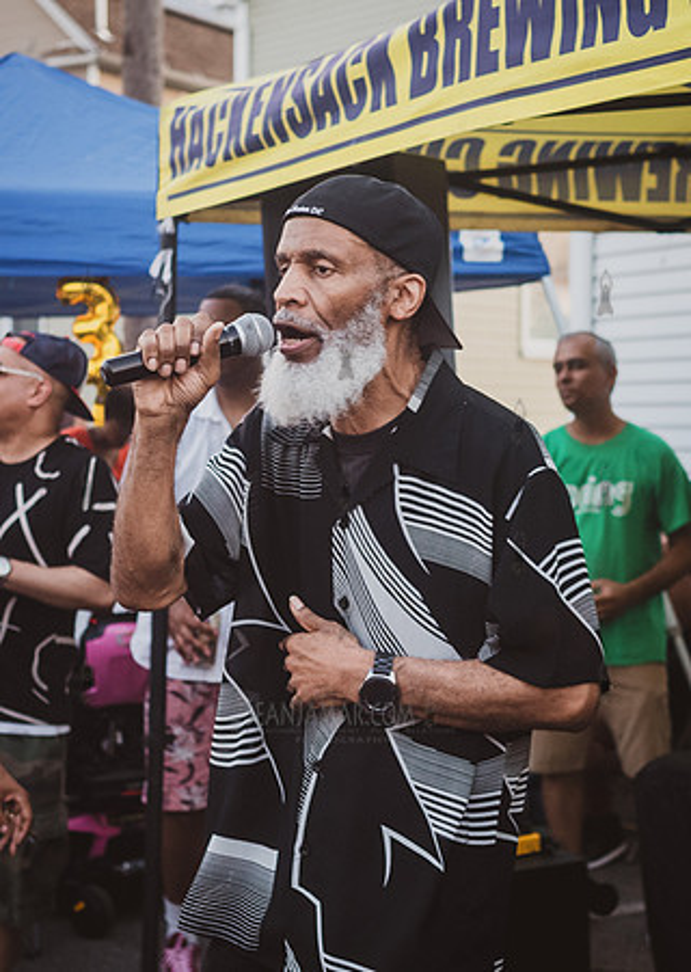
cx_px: 298
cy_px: 478
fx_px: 1901
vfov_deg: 28.7
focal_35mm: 69
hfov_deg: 20.6
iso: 1000
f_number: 3.2
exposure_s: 1/160
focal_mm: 35
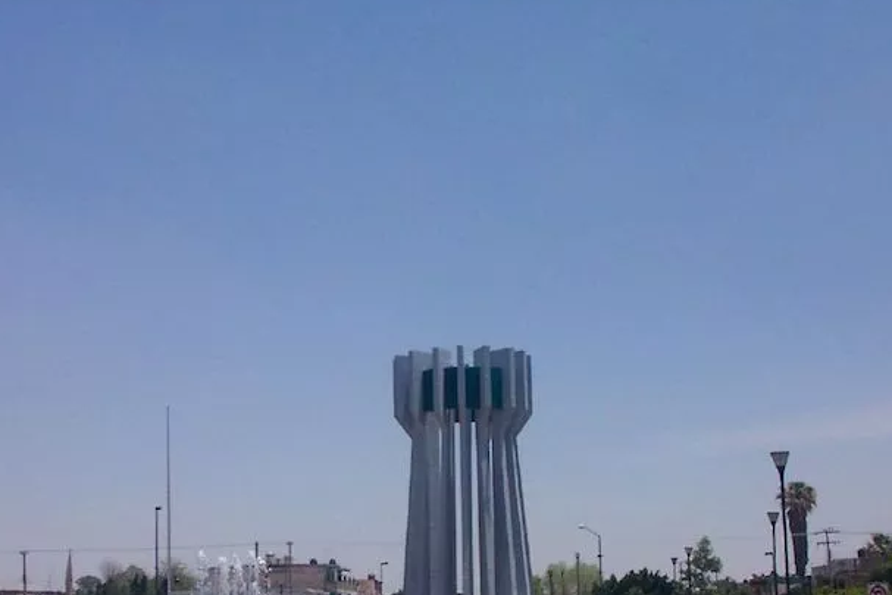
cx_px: 282
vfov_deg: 22.9
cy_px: 411
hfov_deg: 33.6
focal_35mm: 59
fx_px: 1462
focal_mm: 7.5
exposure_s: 1/350
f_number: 9.5
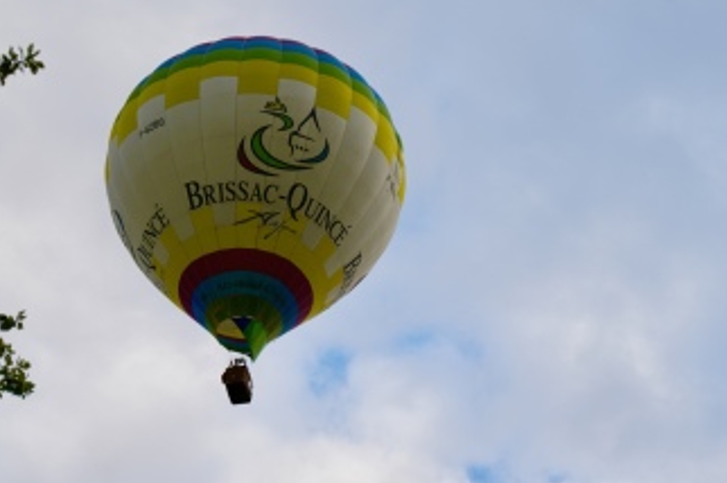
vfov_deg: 7.1
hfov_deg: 10.6
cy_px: 230
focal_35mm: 194
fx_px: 3914
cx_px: 314
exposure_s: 1/200
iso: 100
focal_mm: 130
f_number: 5.6
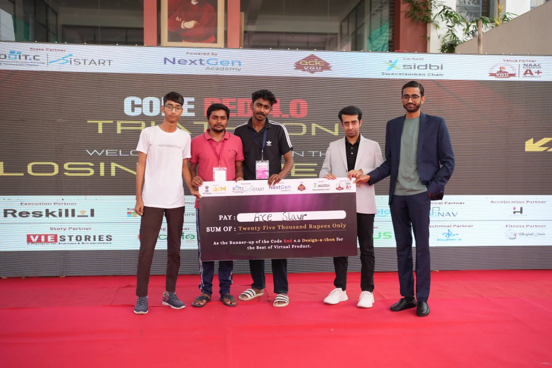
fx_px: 537
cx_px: 276
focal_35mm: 35
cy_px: 184
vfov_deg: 37.9
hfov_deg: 54.4
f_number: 4
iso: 100
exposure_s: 1/60
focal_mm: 35
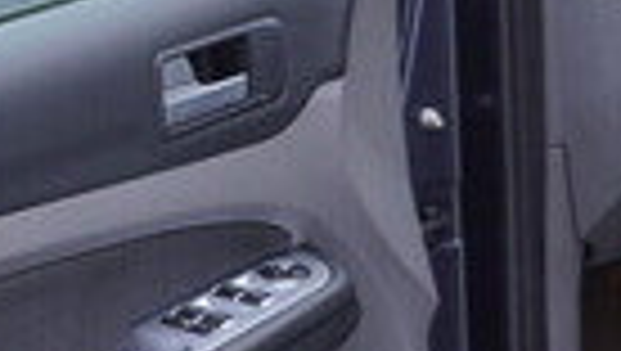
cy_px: 128
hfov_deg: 14.3
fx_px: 2473
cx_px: 382
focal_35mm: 150
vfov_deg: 8.1
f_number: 3.2
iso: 125
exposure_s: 1/50
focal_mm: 24
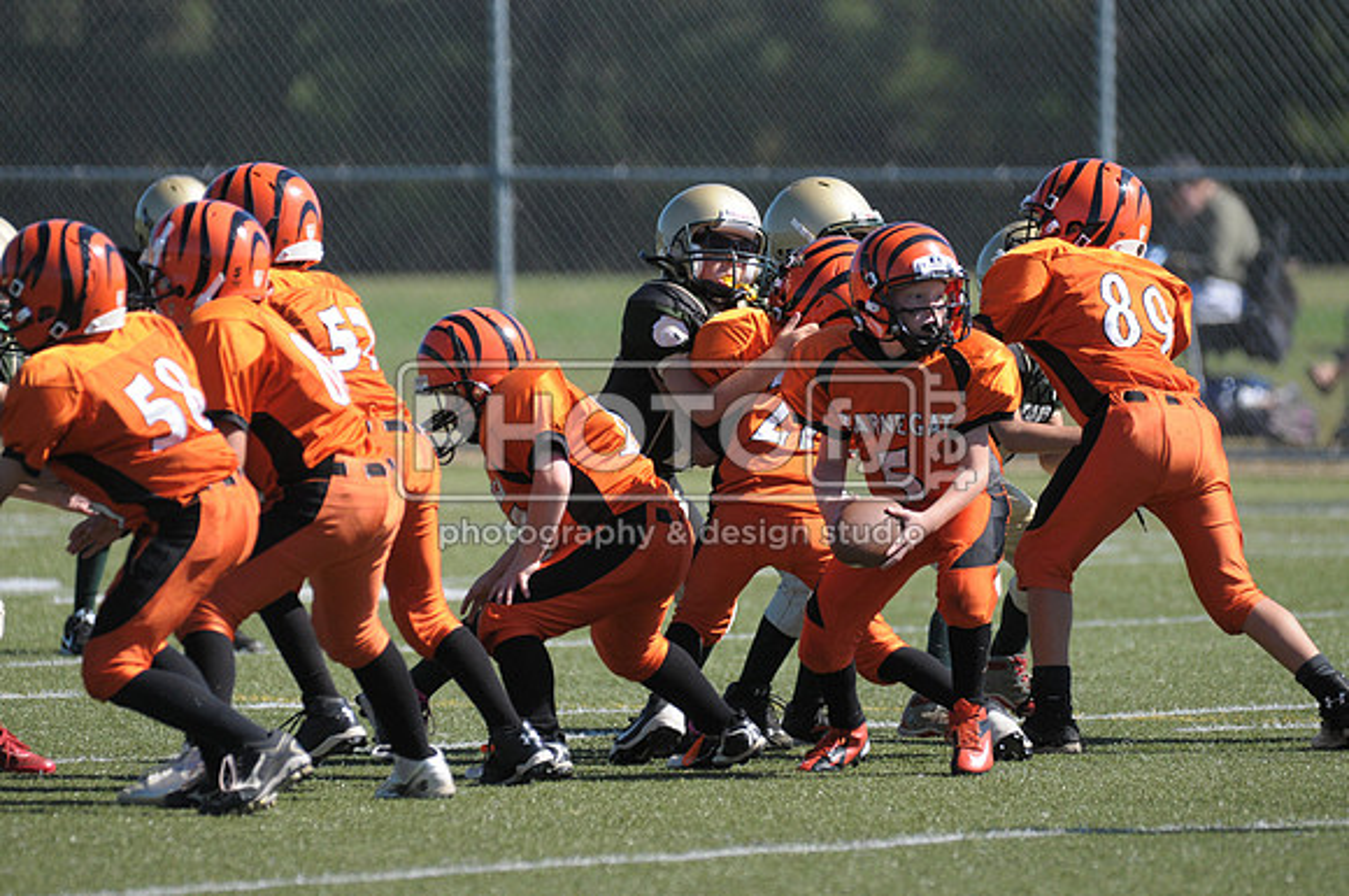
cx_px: 674
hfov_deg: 4.6
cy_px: 448
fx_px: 16839
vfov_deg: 3.0
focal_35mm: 450
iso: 640
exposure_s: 1/3200
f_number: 4
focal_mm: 300
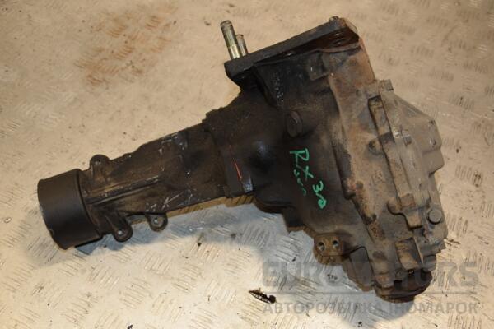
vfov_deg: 34.2
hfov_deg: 49.6
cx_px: 247
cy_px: 164
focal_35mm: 39
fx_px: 535
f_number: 5
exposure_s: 1/200
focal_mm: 26
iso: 800
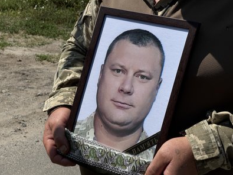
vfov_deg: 18.9
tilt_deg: -17.8
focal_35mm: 78
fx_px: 525
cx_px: 116
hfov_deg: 25.0
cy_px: 87
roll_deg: +1.2
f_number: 2.8
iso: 25
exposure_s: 1/1727
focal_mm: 9
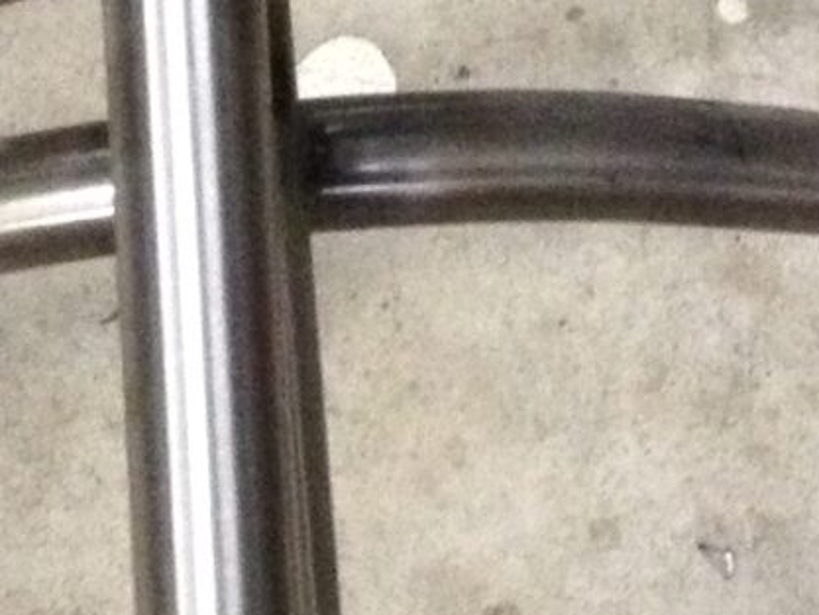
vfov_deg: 6.9
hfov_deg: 9.2
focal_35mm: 215
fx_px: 5088
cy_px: 141
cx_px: 644
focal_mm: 4.28
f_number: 2.4
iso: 400
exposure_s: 1/20
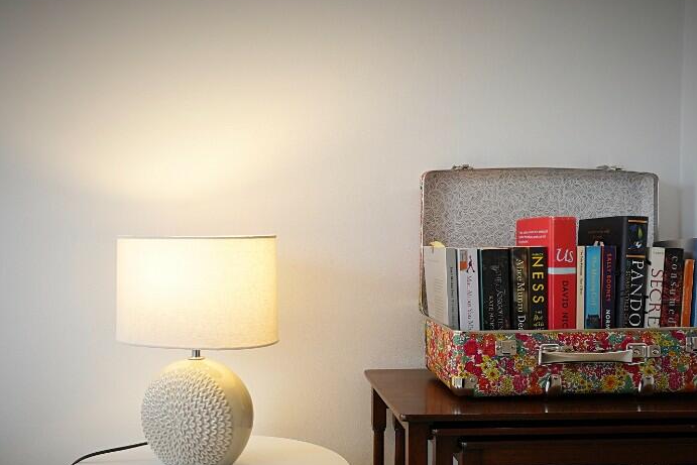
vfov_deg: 33.3
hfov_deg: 48.4
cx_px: 338
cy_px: 281
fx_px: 775
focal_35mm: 40
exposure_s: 1/50
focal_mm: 18
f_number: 5.6
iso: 400
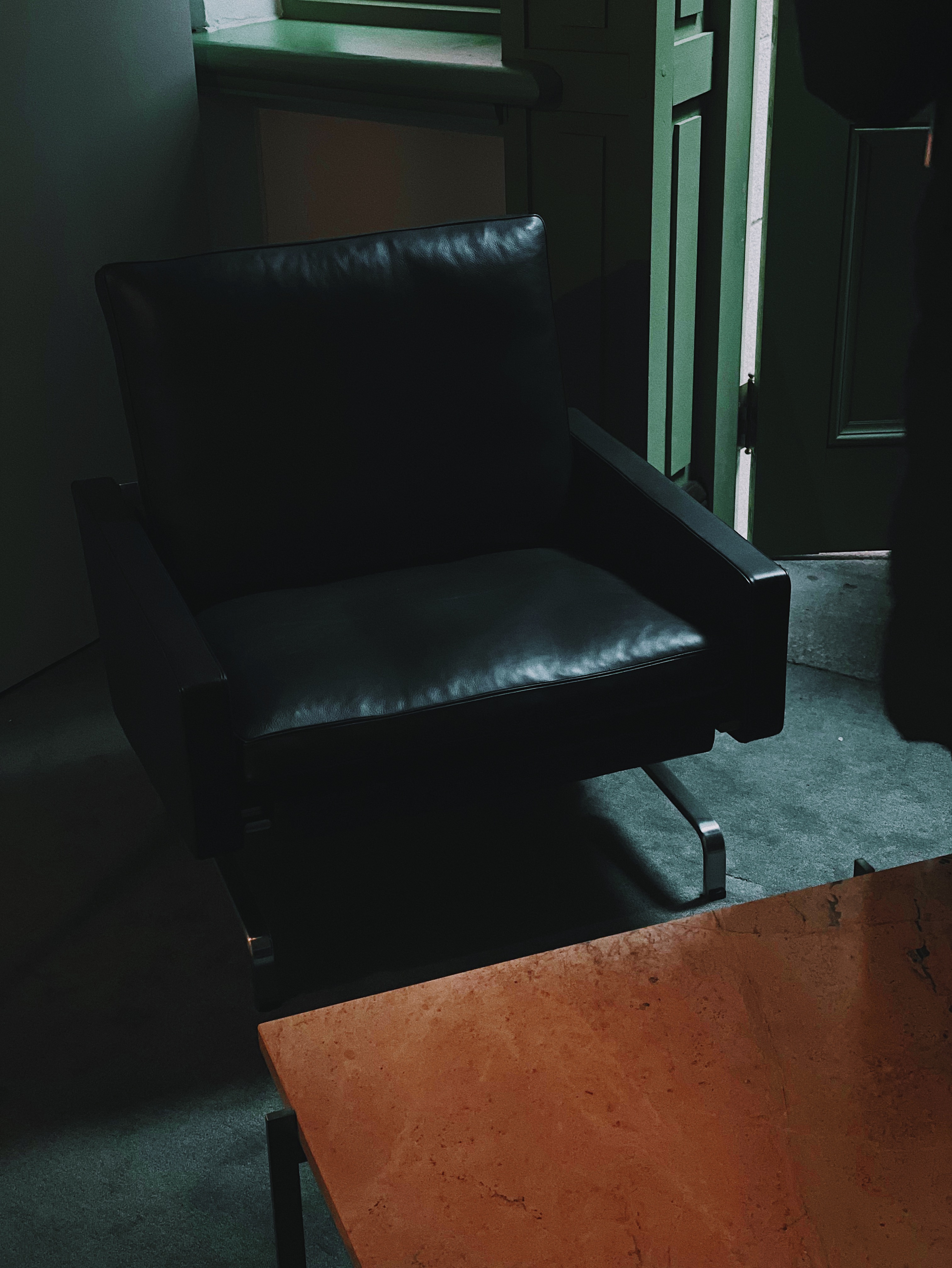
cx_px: 476
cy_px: 634
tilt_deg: -24.5
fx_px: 1905
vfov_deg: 36.8
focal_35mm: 52
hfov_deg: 28.1
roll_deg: +1.9
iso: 400
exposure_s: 1/30
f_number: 2
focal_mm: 6
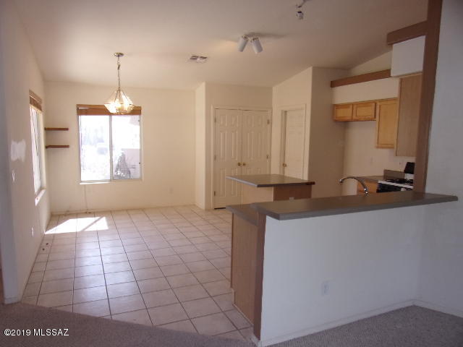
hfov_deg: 71.6
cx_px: 232
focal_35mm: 24
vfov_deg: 56.8
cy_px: 174
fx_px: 321
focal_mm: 4.3
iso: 98
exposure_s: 1/34
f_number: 3.3
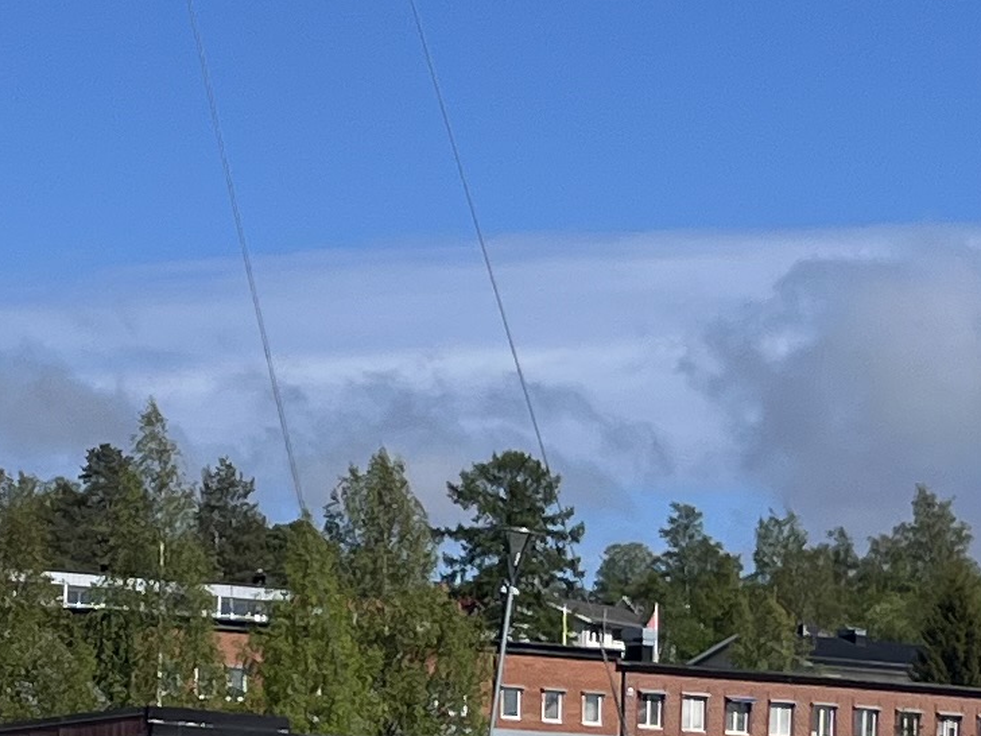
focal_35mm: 144
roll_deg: -1.0
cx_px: -274
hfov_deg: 13.3
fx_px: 4081
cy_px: 670
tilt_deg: +2.1
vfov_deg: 10.2
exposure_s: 1/5848
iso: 50
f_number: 1.6
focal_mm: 5.1
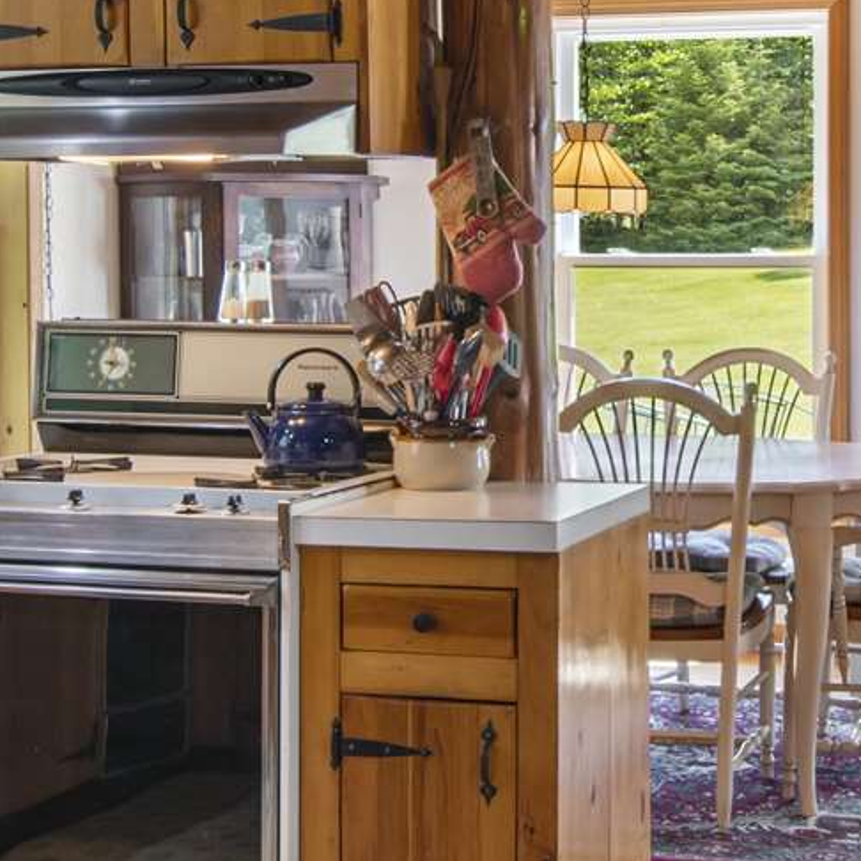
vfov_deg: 25.2
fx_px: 1914
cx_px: 675
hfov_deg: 25.0
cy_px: 265
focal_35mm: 68
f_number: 8
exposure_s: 1/8
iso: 100
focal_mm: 13
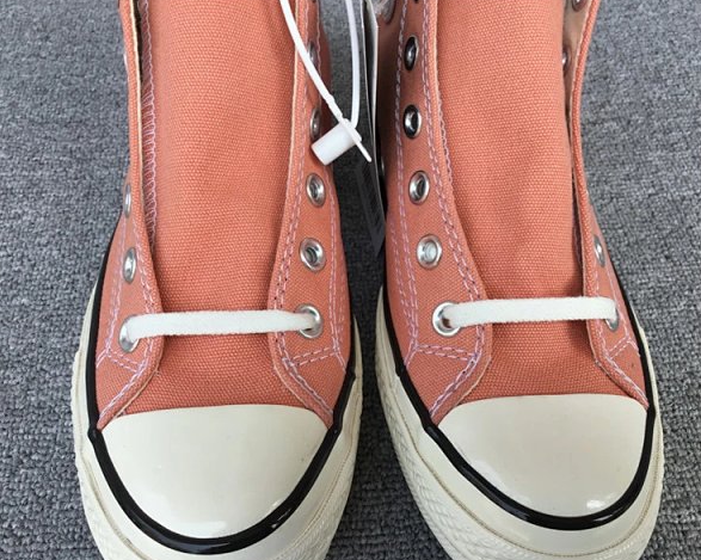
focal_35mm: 33
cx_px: 362
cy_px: 281
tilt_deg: -53.3
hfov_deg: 54.2
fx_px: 684
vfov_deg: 44.5
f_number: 2.4
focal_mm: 3.3
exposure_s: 1/436
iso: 25
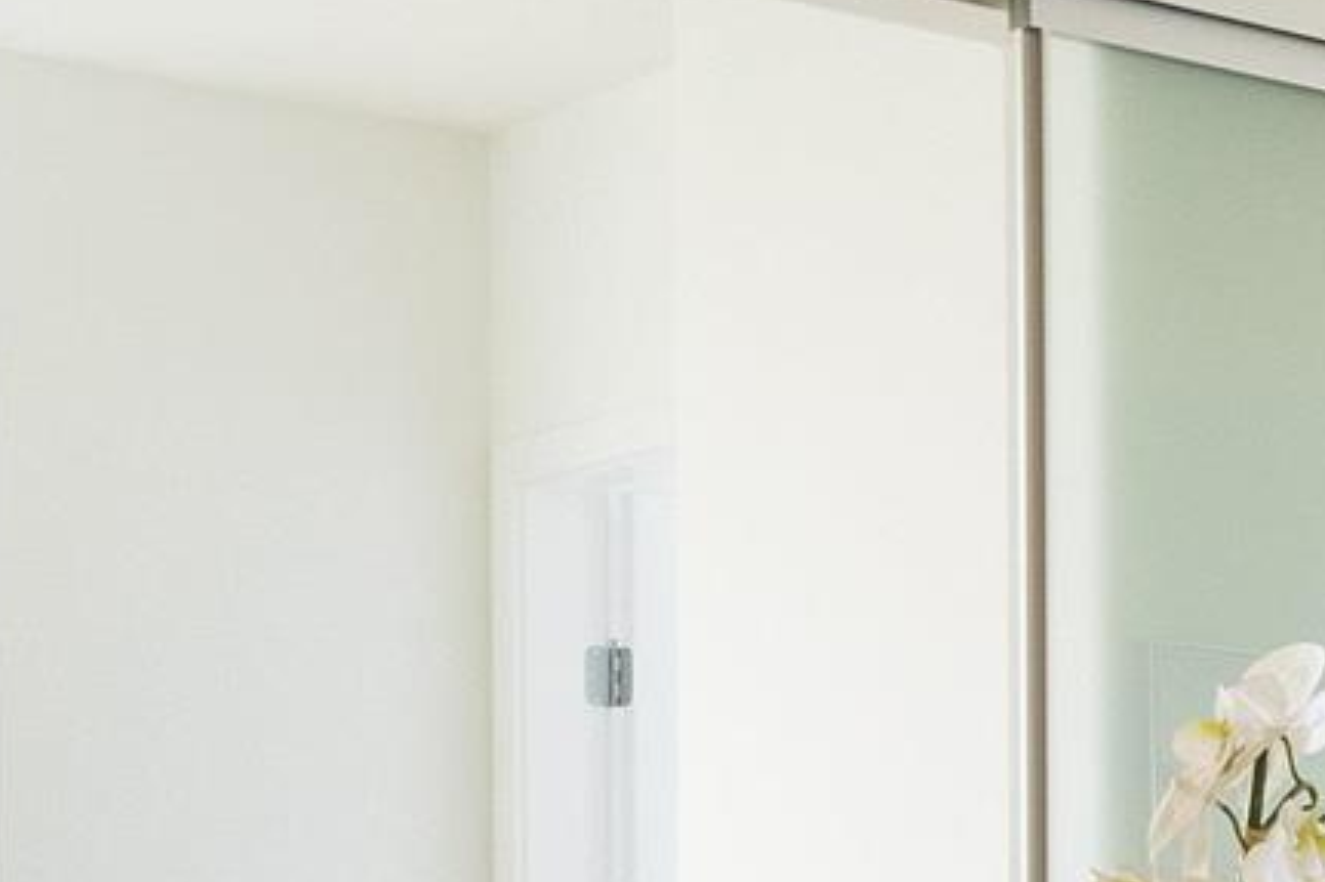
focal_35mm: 107
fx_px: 3936
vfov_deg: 12.4
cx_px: 2281
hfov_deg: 16.4
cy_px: 1183
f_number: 8
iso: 1000
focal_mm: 15
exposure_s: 1/640
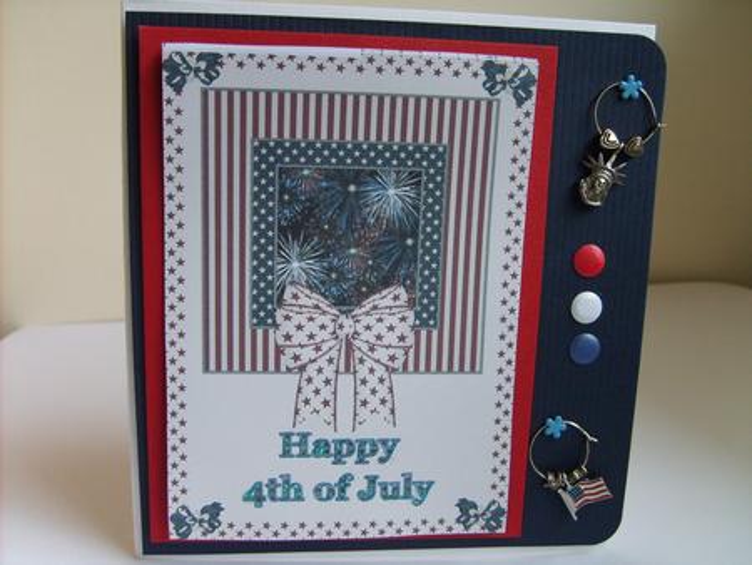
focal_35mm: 35
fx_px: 761
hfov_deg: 52.6
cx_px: 376
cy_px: 282
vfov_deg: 40.7
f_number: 2.8
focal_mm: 5.8
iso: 100
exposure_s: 1/30
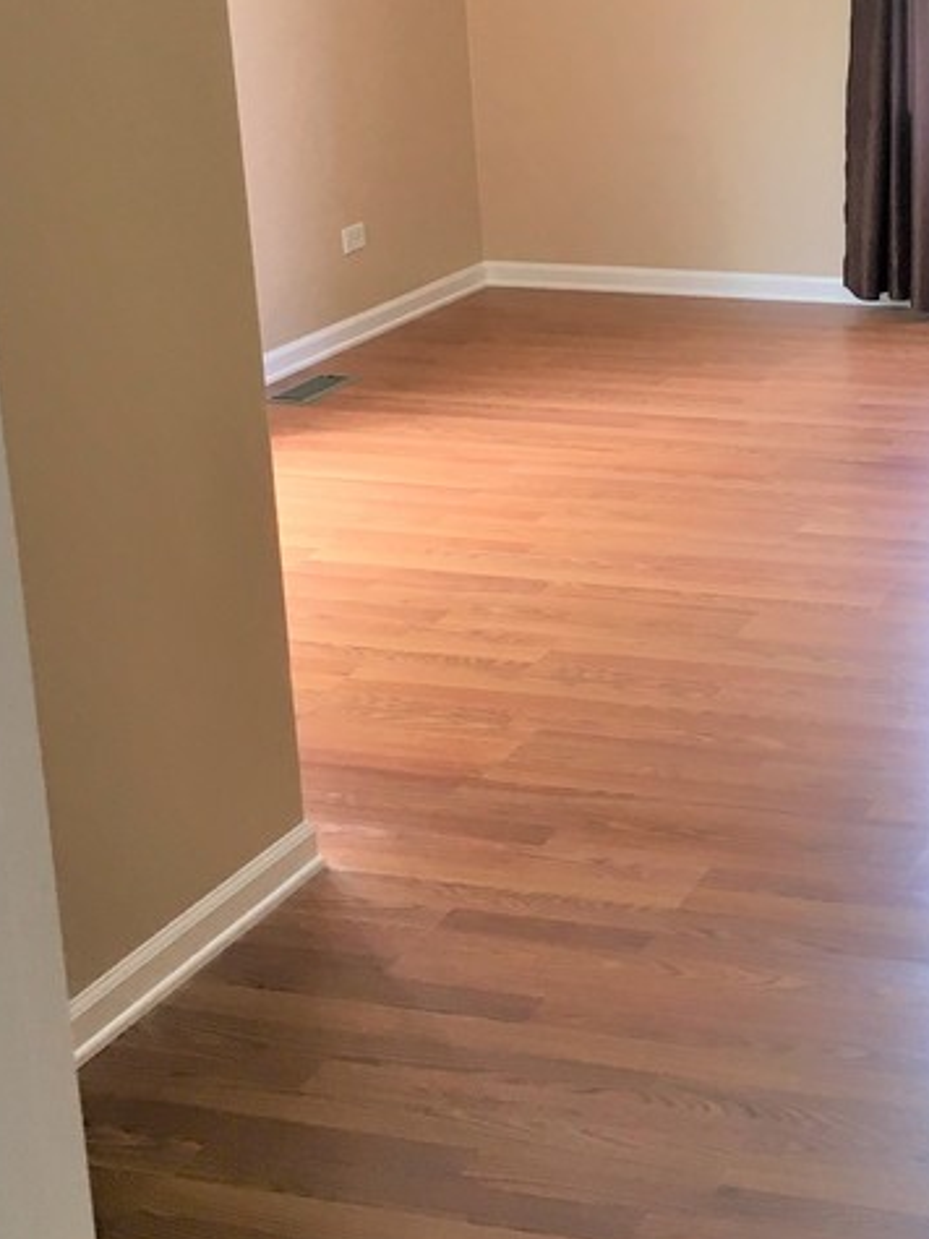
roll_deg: +0.7
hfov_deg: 21.4
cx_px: 960
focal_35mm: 66
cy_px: 381
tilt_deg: -13.3
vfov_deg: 29.1
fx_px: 2363
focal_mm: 4.15
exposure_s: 1/30
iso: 32
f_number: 2.2
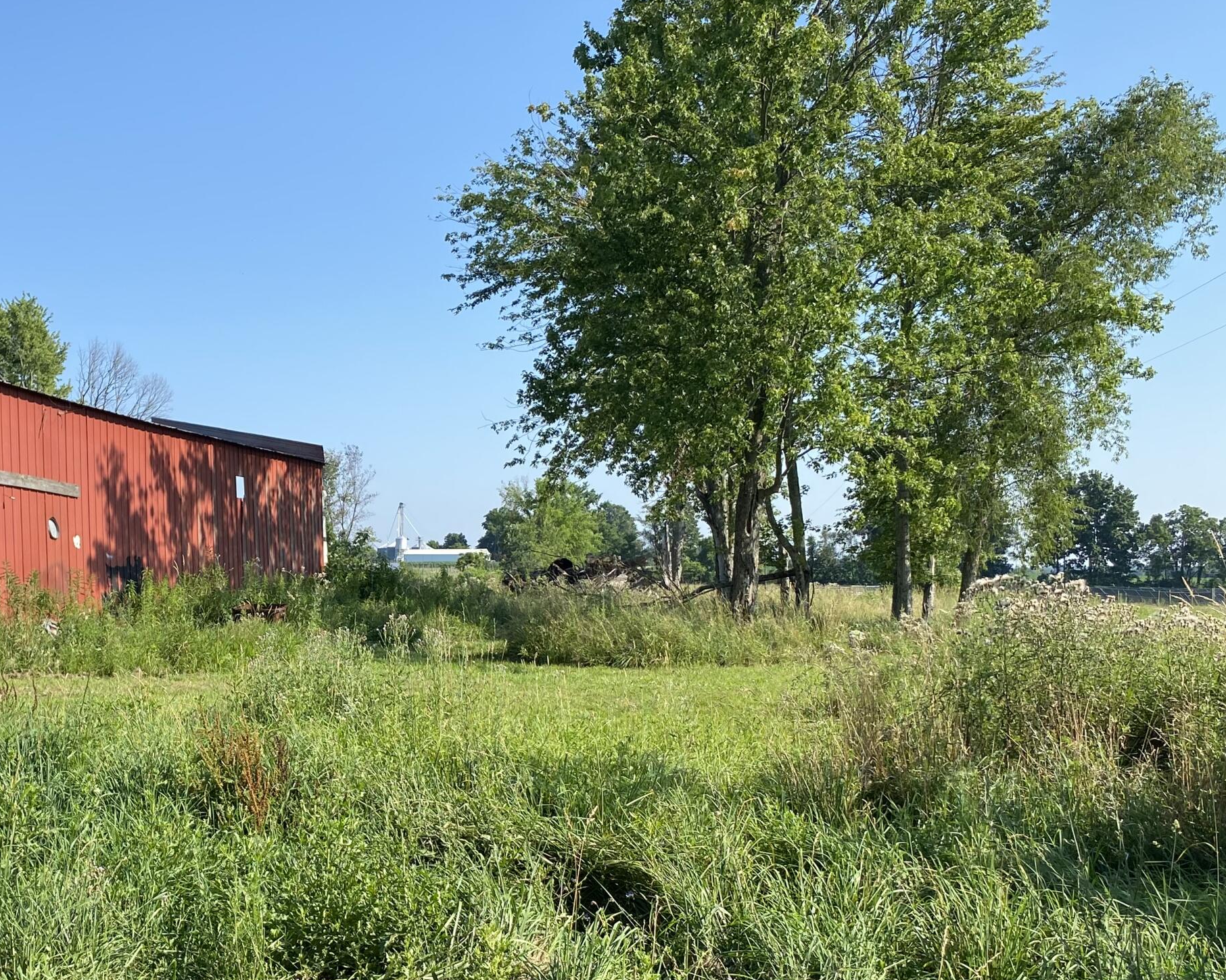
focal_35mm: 42
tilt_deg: -2.0
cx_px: 254
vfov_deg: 35.4
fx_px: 1524
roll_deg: -0.4
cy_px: 635
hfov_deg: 42.0
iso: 32
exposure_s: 1/1779
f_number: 1.8
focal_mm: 4.25
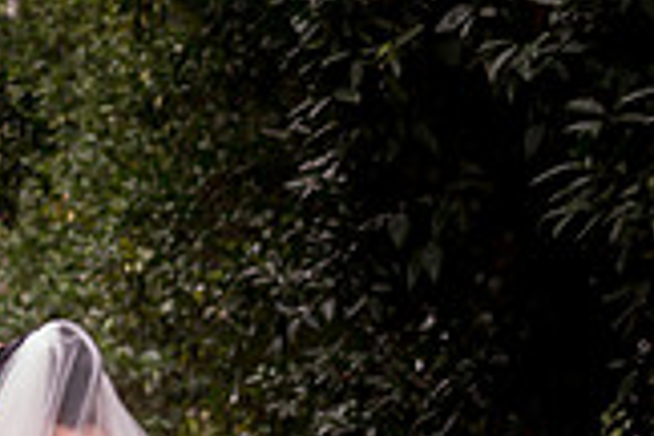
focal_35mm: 143
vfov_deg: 9.6
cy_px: 392
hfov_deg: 14.1
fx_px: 2598
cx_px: -16
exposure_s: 1/80
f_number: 2
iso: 100
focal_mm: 40
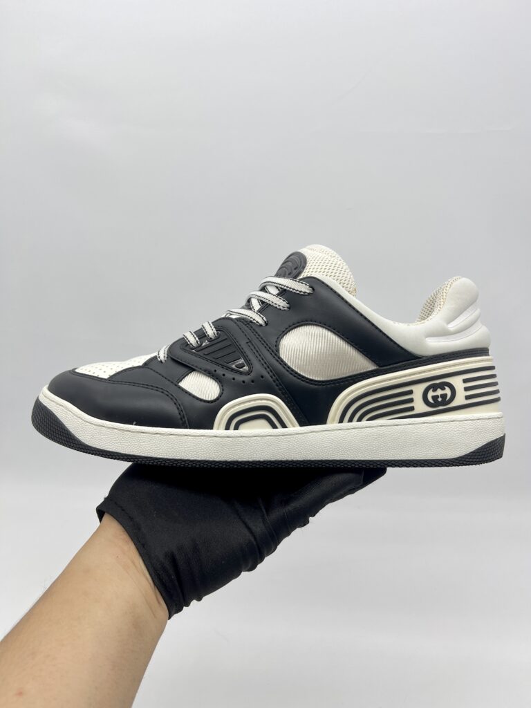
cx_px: 266
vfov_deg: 67.3
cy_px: 354
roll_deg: -1.3
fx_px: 532
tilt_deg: -16.3
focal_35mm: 26
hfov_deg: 53.1
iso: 32
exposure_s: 1/134
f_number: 1.5
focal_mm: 5.7
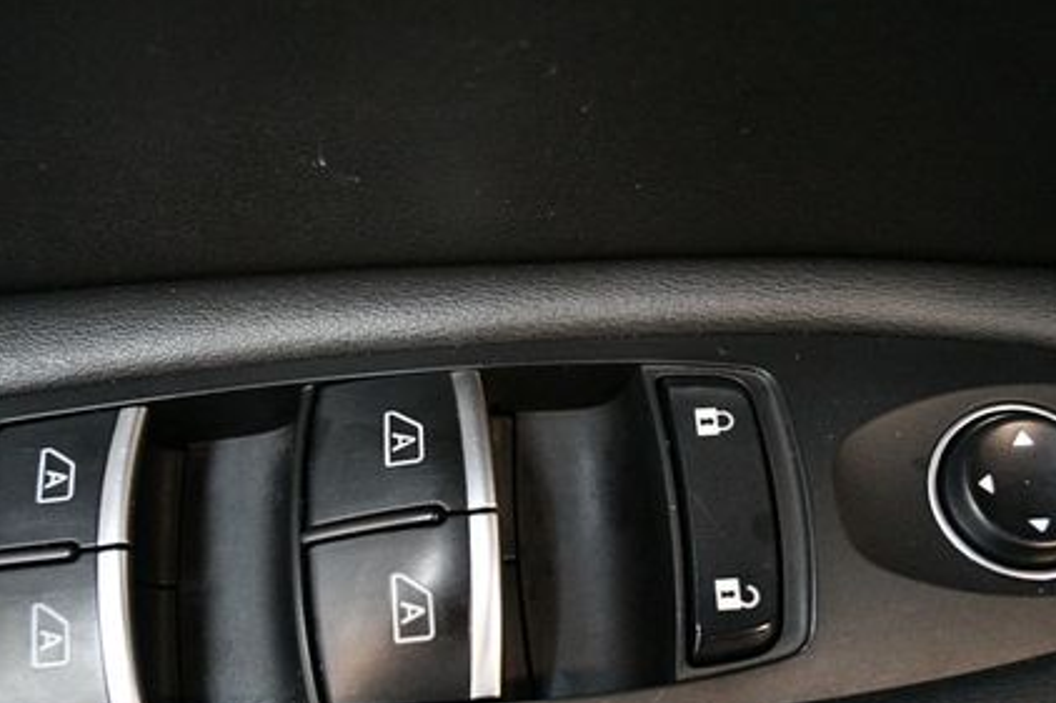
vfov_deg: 26.7
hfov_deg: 39.6
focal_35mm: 50
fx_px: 1466
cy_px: 513
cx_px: 556
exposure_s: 1/60
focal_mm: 22
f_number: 4
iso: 5000
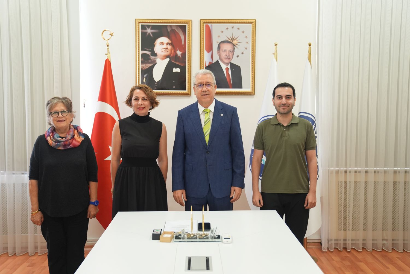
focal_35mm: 37
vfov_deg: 35.9
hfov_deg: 51.9
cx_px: 205
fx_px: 421
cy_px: 137
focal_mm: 37
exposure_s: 1/125
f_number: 3.2
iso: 1600
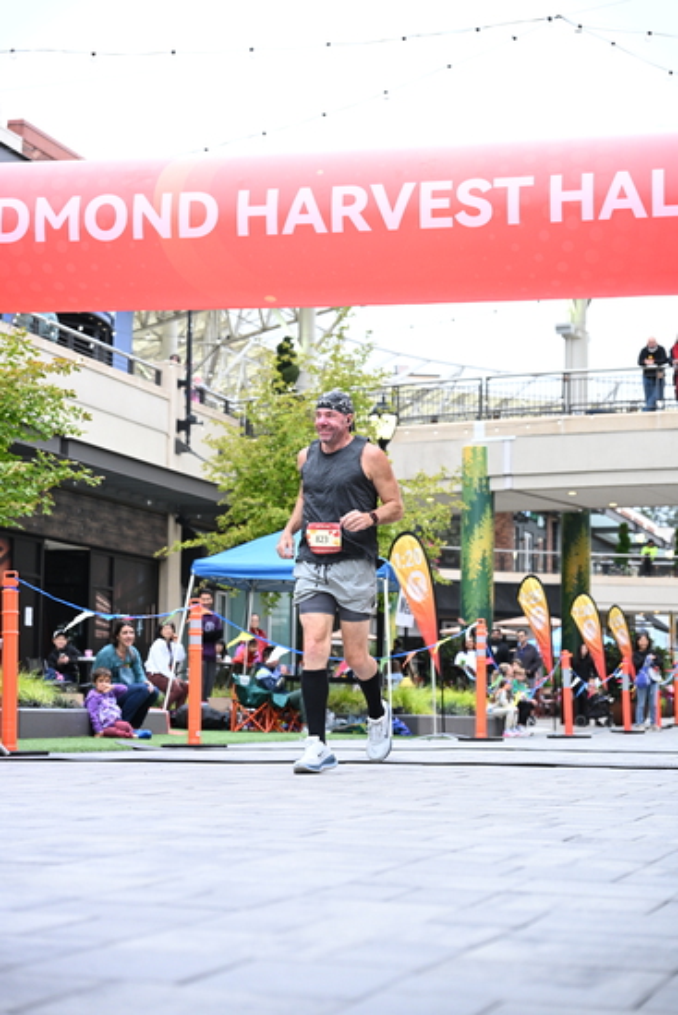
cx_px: 339
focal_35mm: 70
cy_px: 508
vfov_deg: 28.8
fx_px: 1976
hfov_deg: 19.5
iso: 2000
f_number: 4
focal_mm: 70
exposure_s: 1/640
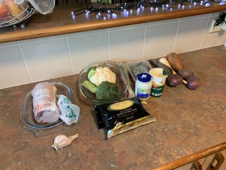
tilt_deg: -36.6
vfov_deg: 53.1
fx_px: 170
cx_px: 113
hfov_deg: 67.3
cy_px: 85
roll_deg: +1.5
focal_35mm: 26
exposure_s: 1/60
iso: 125
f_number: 1.8
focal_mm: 4.25
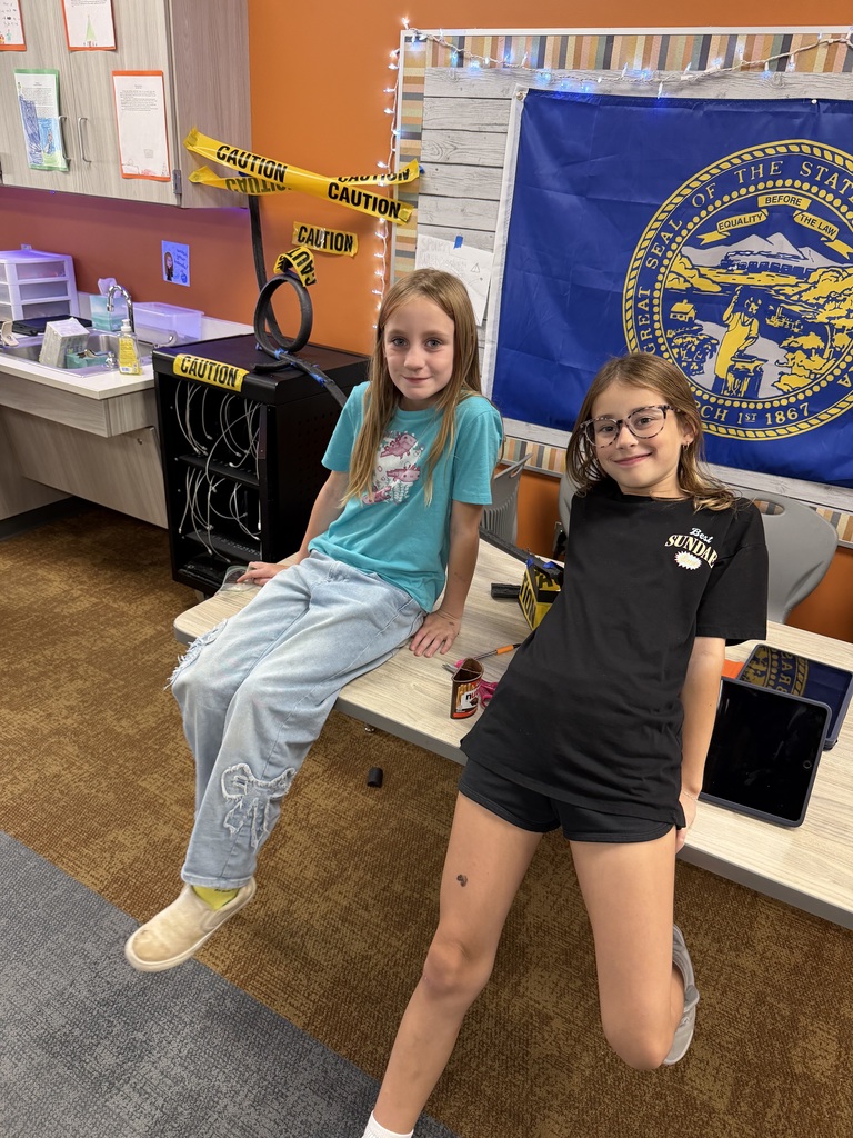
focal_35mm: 24
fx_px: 789
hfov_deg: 56.8
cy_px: 569
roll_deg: -4.2
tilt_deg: -26.3
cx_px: 426
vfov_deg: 71.6
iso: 250
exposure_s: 1/60
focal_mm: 6.76
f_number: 1.78
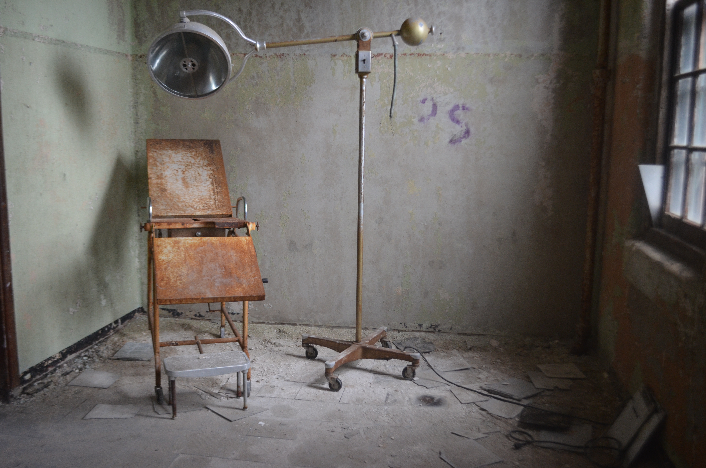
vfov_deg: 39.8
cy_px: 234
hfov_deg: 57.3
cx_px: 353
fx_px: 646
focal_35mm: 33
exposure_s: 1/30
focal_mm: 22
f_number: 4
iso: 900
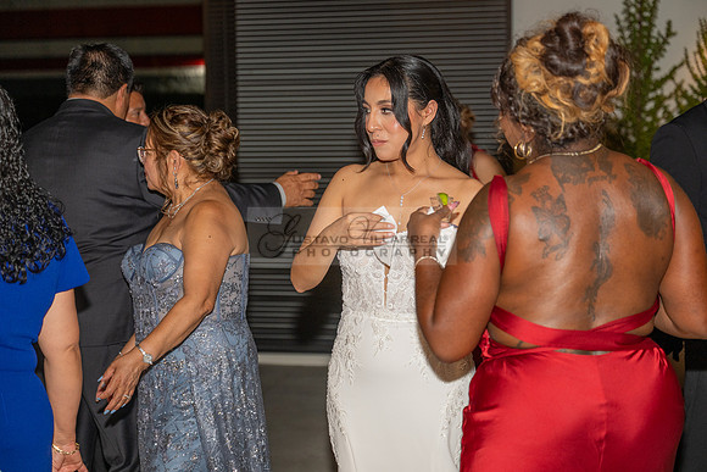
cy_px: 236
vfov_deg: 19.5
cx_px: 354
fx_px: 1375
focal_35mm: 70
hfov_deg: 28.8
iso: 800
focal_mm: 70
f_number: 3.5
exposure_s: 1/200
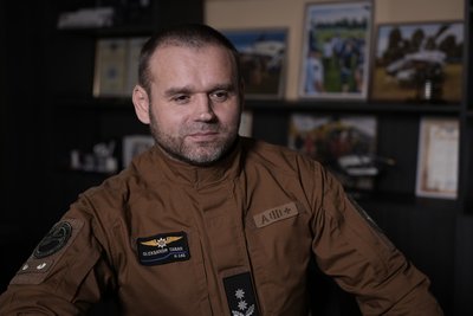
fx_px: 683
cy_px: 158
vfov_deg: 26.0
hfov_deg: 38.2
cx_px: 236
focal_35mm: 52
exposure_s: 1/125
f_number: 2.8
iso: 400
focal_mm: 52
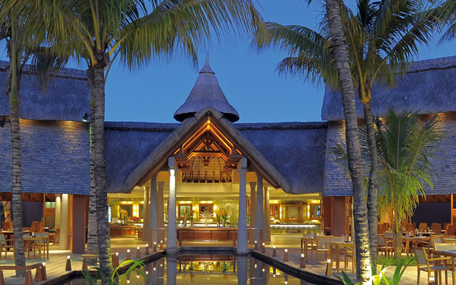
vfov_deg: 31.5
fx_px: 497
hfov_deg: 49.3
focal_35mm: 40
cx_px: 213
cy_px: 206
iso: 400
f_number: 8
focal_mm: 24
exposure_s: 2.5
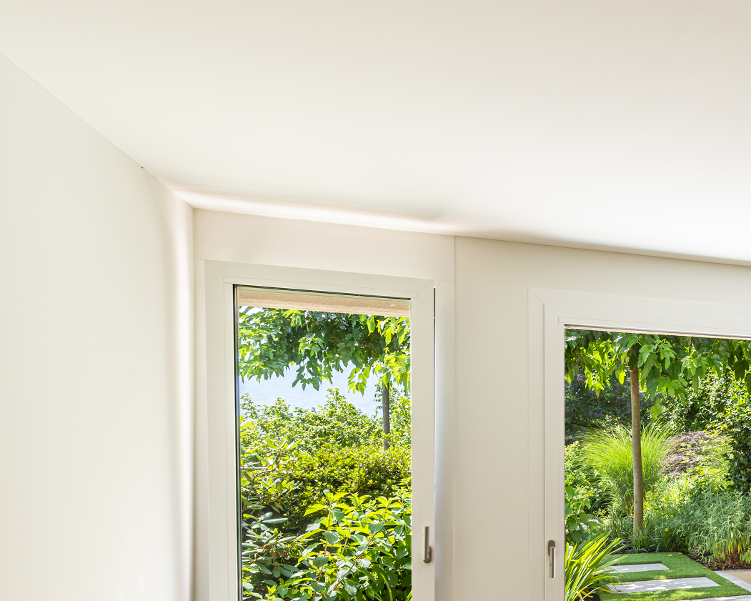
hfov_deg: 44.3
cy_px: 467
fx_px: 711
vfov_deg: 43.9
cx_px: 802
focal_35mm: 32
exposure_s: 1/5
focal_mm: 14
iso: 100
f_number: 9
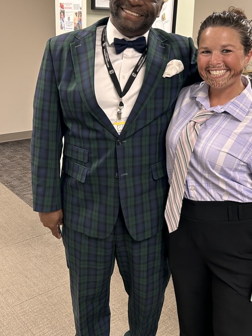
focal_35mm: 42
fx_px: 408
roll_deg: -3.1
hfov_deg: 34.1
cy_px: 127
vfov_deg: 44.5
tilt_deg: -15.6
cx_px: 165
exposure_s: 1/60
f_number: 1.5
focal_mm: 5.7
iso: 100
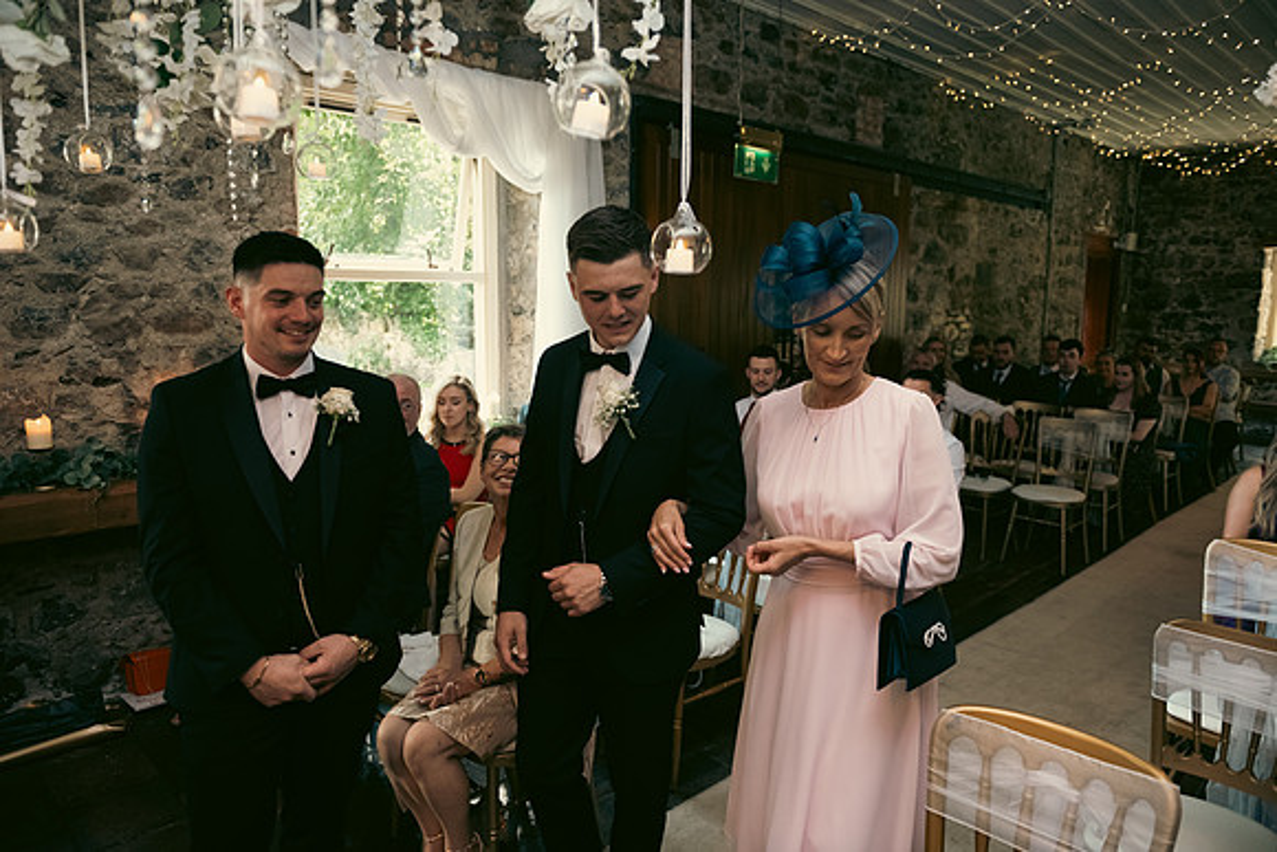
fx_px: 851
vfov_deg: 53.2
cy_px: 426
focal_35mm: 24
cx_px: 638
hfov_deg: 73.7
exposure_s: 1/160
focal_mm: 24
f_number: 3.5
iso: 1250
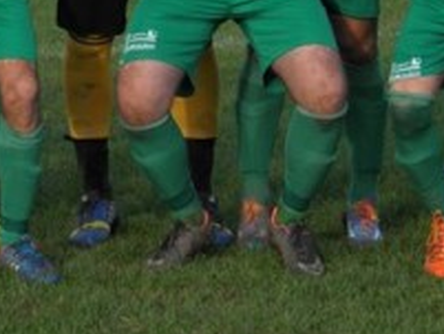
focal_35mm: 276
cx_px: -7
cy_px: -189
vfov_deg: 5.3
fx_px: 3542
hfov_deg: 7.1
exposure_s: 1/160
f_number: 5.6
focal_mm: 15.2
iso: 50
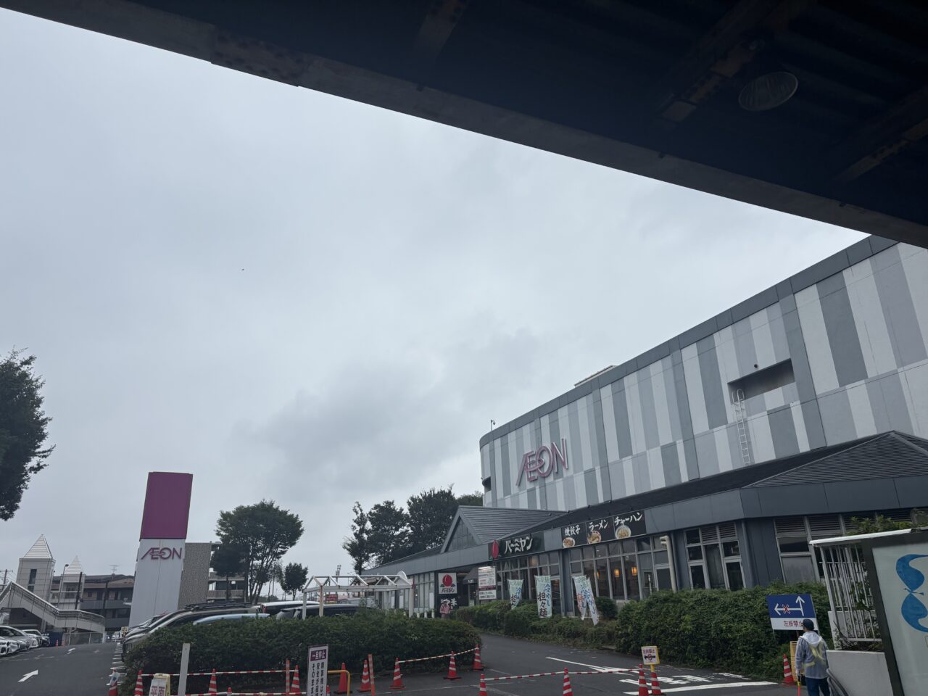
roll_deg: -0.4
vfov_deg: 53.1
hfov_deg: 67.3
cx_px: 464
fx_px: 697
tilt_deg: +21.4
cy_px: 348
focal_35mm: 26
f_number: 1.6
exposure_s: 1/1337
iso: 50
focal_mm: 5.96
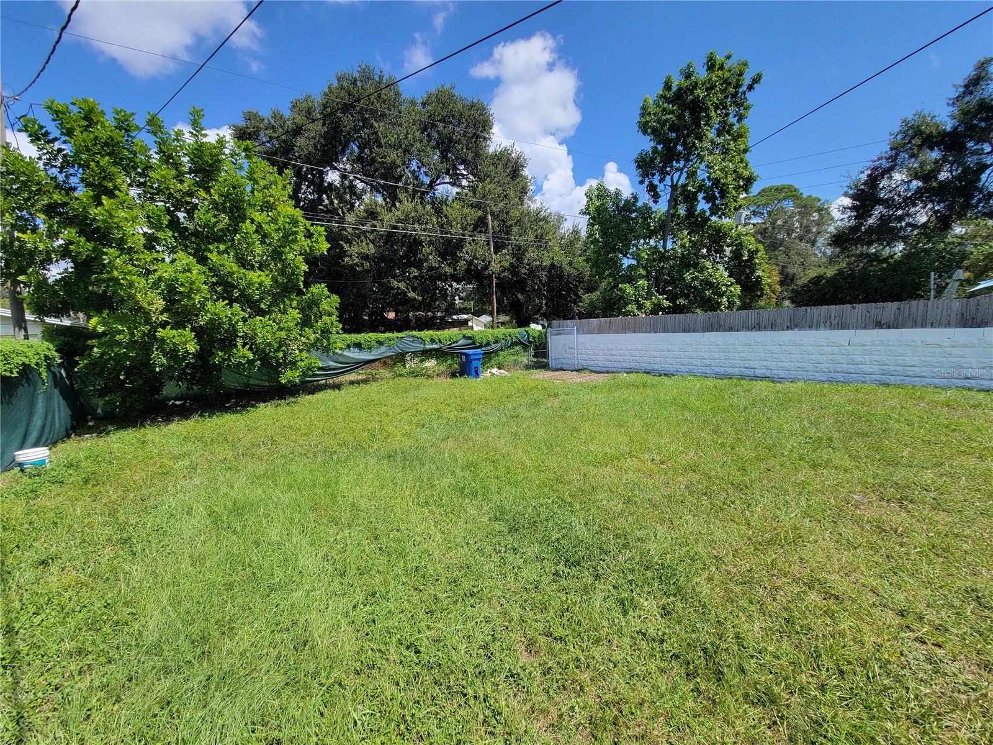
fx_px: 373
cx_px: 496
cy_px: 372
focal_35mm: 13
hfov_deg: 106.2
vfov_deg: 89.9
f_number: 2.2
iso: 50
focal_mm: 2.2
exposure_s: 1/1186
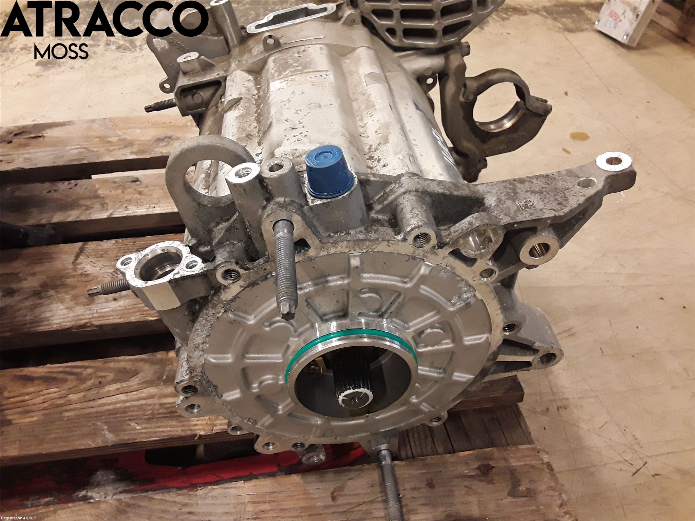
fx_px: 562
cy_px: 260
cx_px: 348
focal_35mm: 28
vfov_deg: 49.7
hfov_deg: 63.4
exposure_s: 1/50
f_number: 1.9
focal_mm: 2.91
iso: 160
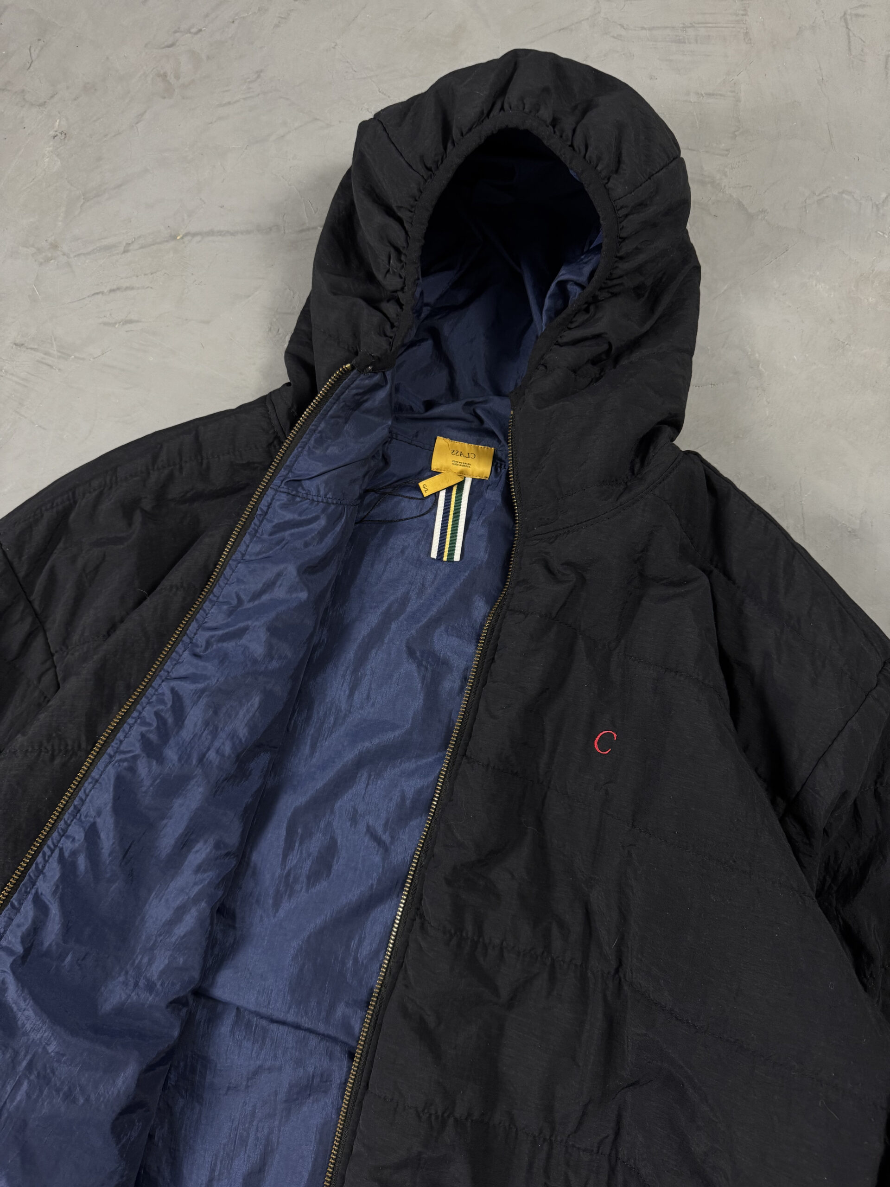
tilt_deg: -77.4
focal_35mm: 24
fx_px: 823
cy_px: 594
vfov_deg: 71.6
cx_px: 445
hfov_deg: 56.8
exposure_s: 1/60
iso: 250
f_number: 1.78
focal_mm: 6.76
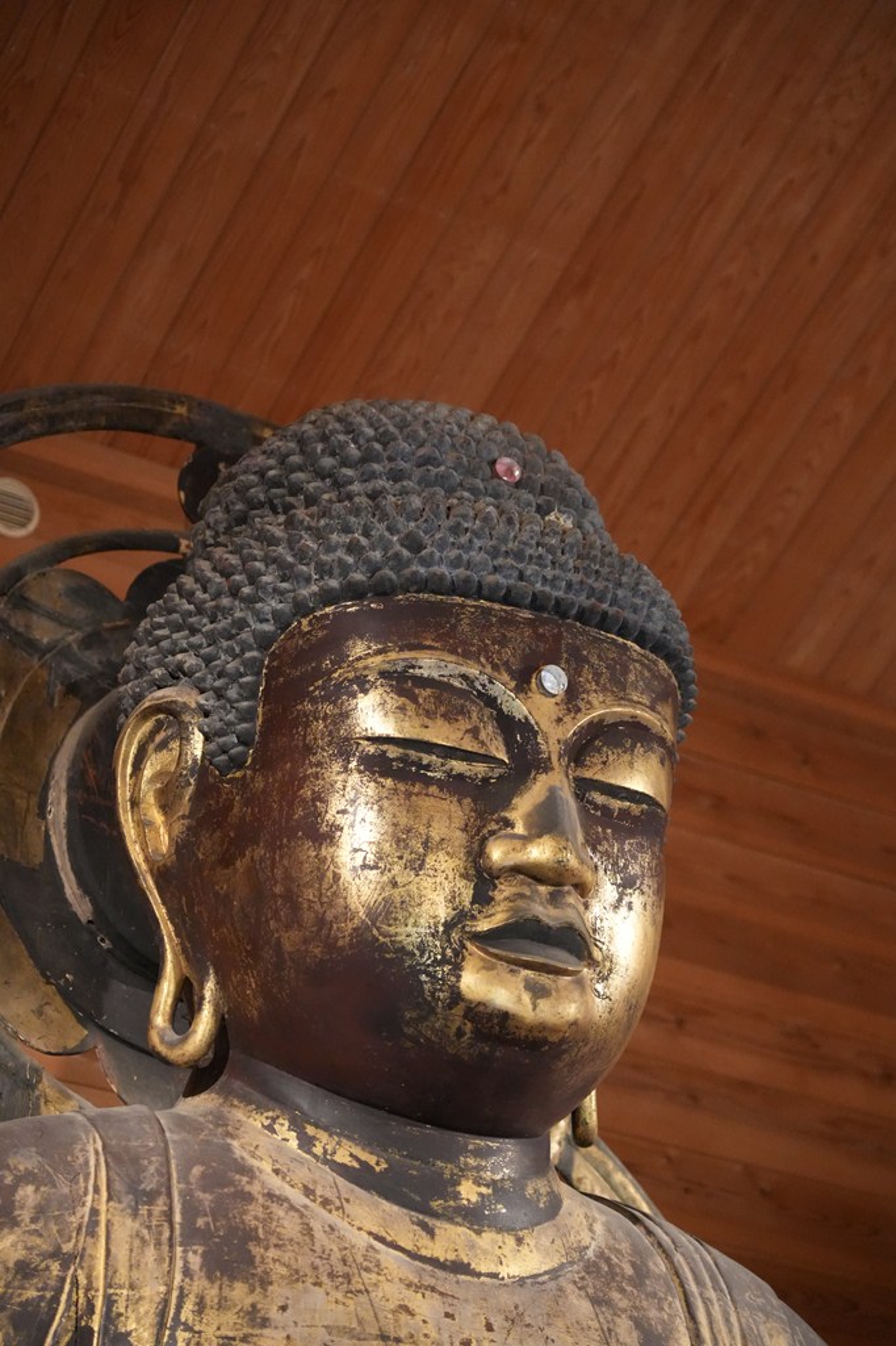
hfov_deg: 16.1
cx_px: 448
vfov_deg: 23.9
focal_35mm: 85
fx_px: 3175
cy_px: 673
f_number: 4
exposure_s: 1/100
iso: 12800
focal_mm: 85
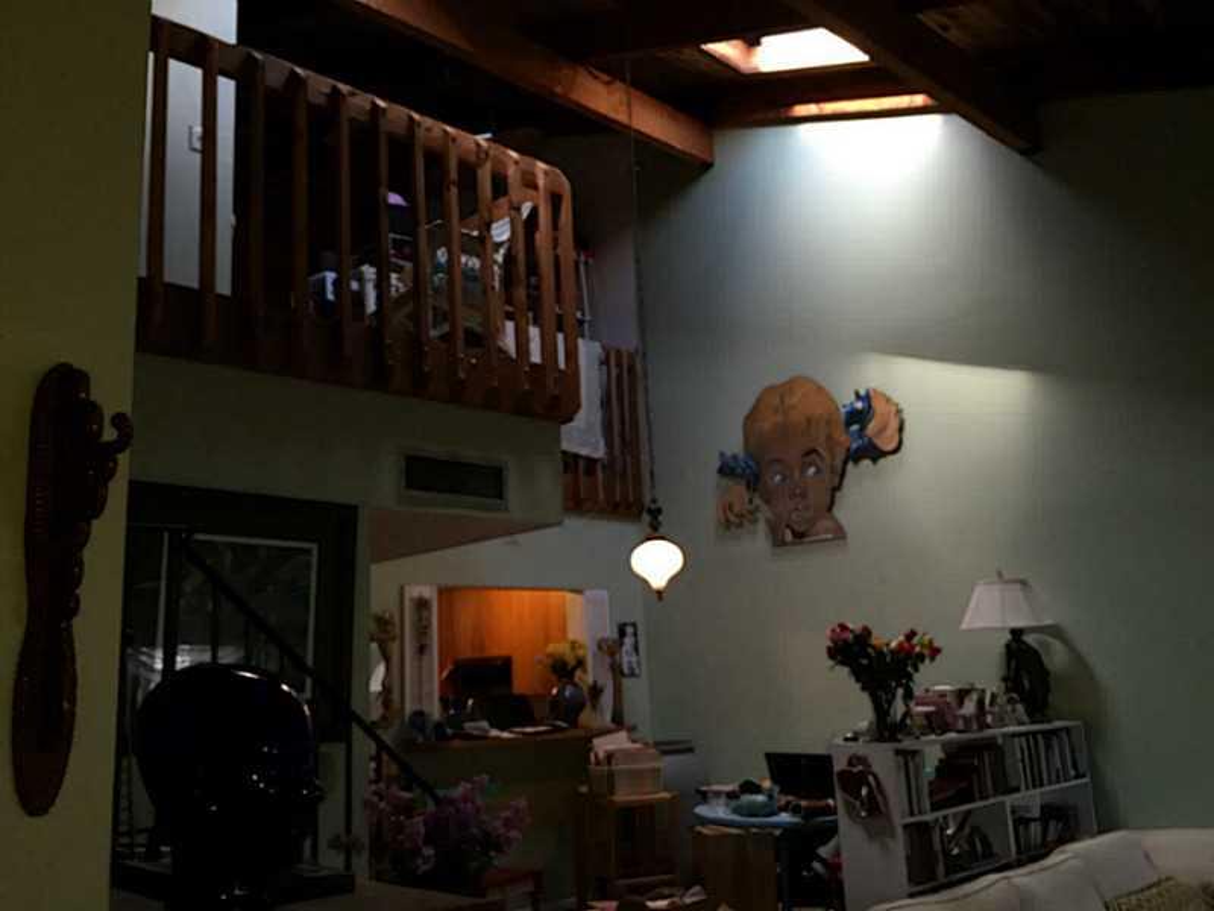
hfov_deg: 61.7
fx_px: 1017
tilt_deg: +11.7
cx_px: 607
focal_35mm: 29
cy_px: 456
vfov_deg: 48.2
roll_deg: +2.3
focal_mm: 4.15
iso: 50
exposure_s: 1/30
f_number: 2.2
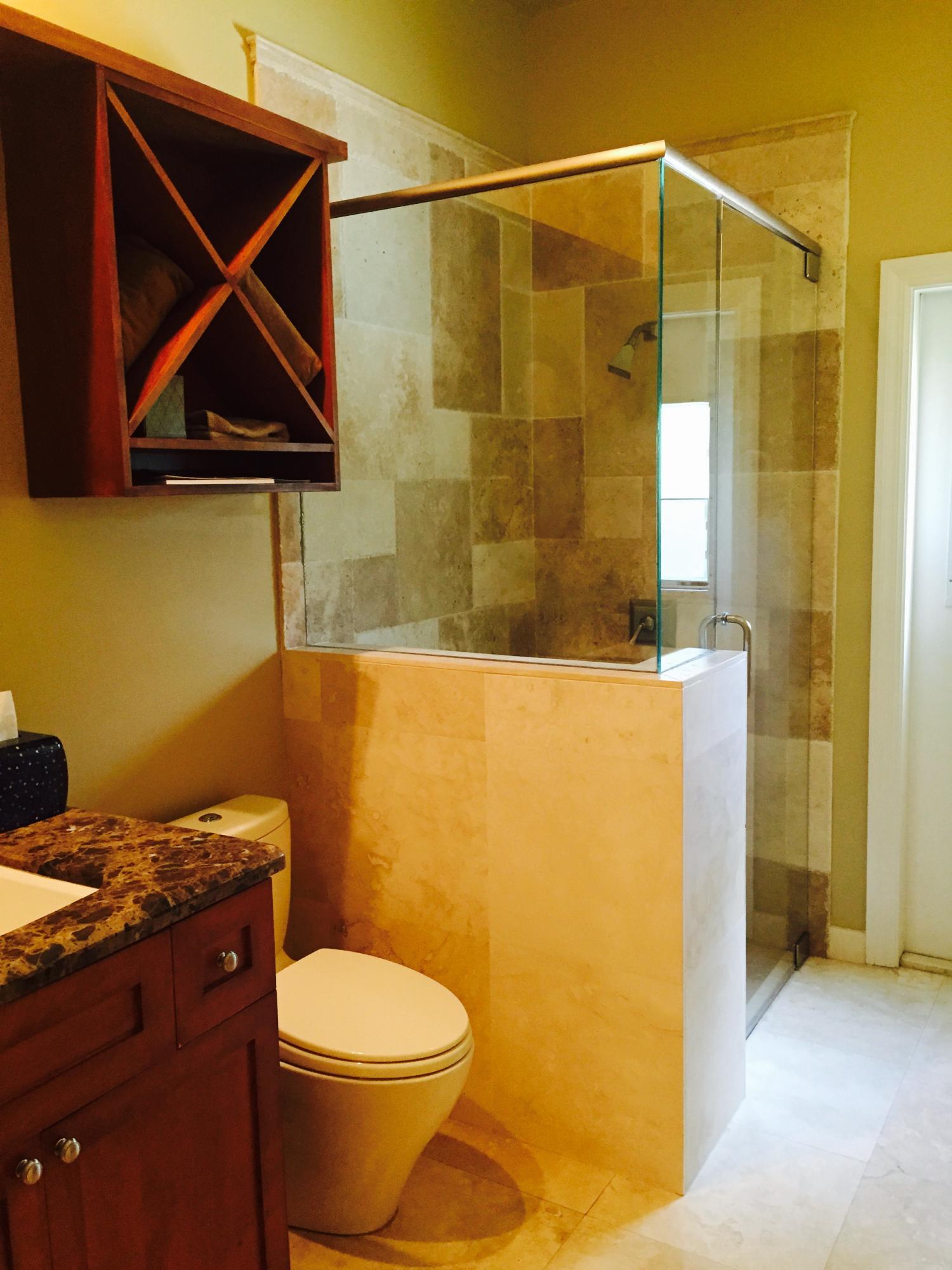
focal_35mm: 29
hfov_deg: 48.2
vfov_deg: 61.7
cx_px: 476
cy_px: 635
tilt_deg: -6.8
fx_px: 1063
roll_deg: +1.1
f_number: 2.2
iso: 200
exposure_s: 1/30
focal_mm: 4.15
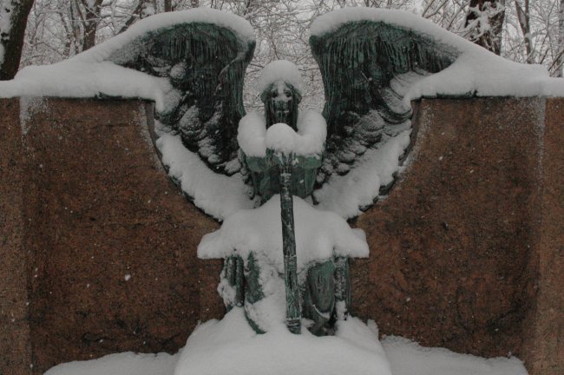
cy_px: 188
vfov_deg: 47.8
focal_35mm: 27
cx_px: 282
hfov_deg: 67.4
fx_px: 423
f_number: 10
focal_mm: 18
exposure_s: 1/400
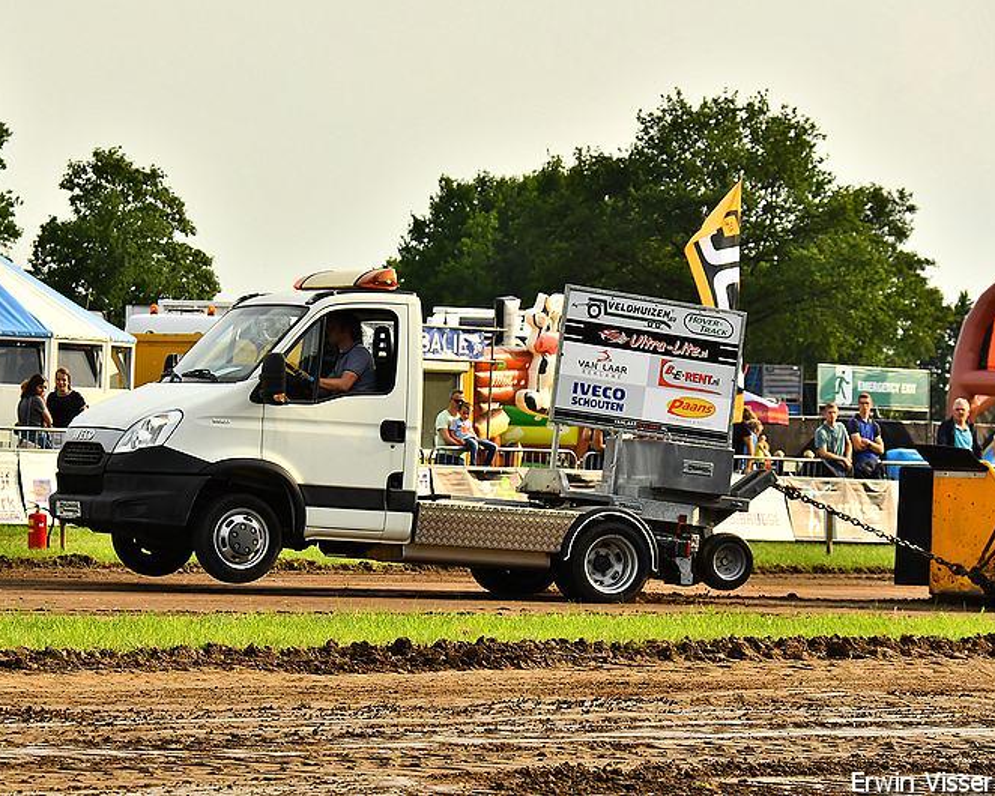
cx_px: 401
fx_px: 4759
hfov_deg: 11.9
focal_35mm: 162
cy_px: 397
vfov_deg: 9.6
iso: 500
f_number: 7.1
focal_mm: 95
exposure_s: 1/2500
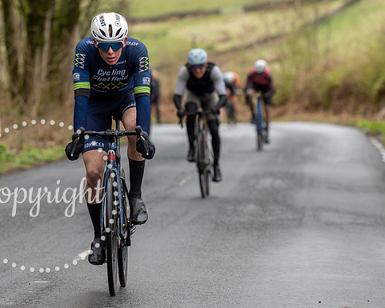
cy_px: 69
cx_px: 124
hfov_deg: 6.6
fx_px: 3339
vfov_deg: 5.3
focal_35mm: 293
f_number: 3.5
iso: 500
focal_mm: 148
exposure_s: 1/1000
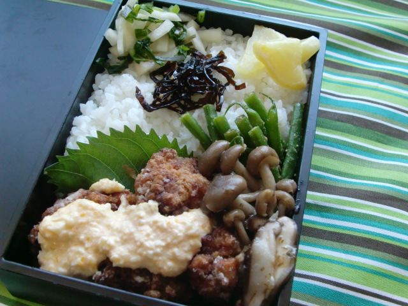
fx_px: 542
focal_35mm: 46
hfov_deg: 41.2
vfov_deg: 31.5
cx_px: 204
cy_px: 153
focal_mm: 8.2
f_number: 3.3
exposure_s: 1/80
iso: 400
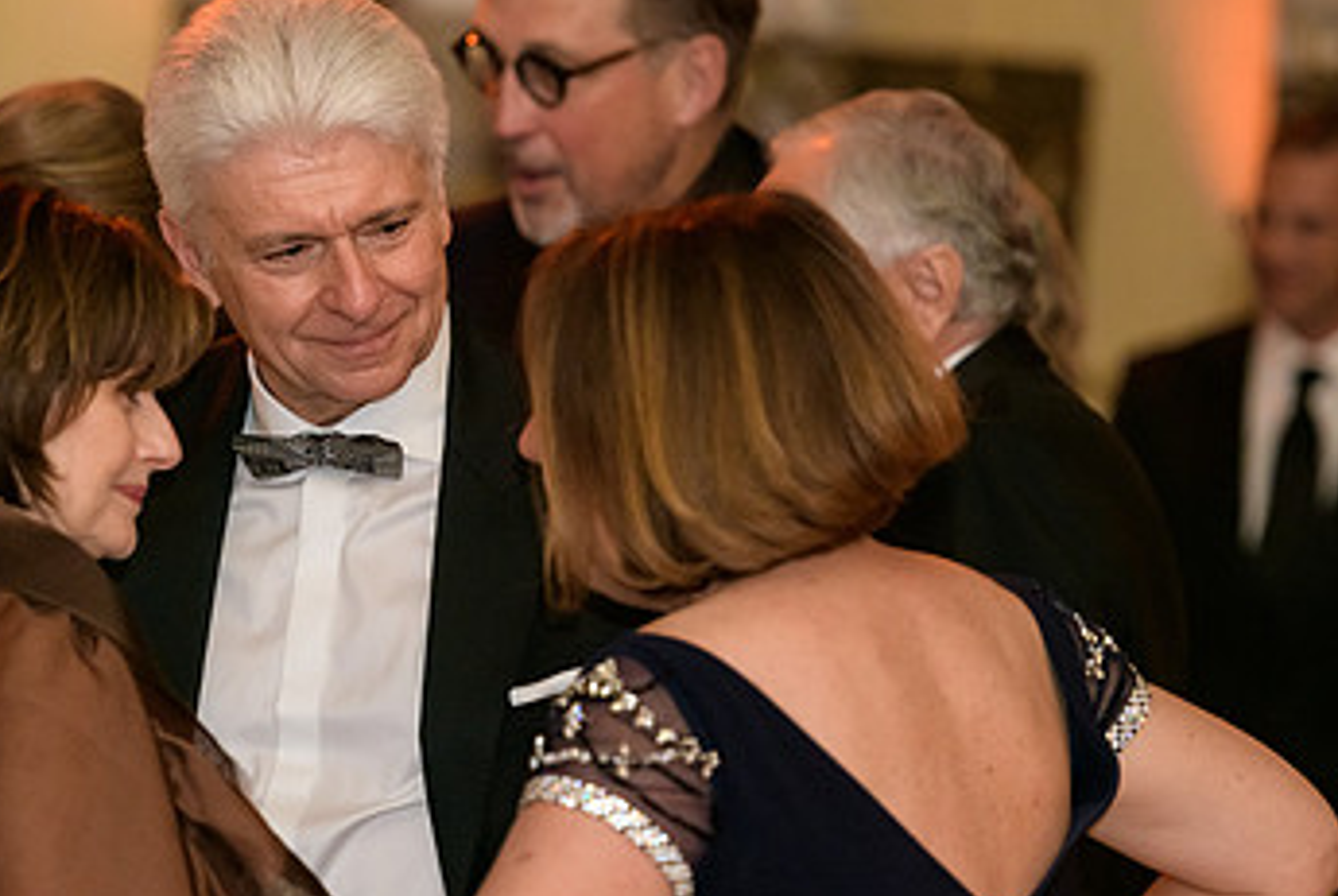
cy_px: 584
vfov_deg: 5.0
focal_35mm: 277
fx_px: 10308
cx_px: 291
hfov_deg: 7.4
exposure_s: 1/125
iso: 1600
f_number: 3.2
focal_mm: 165
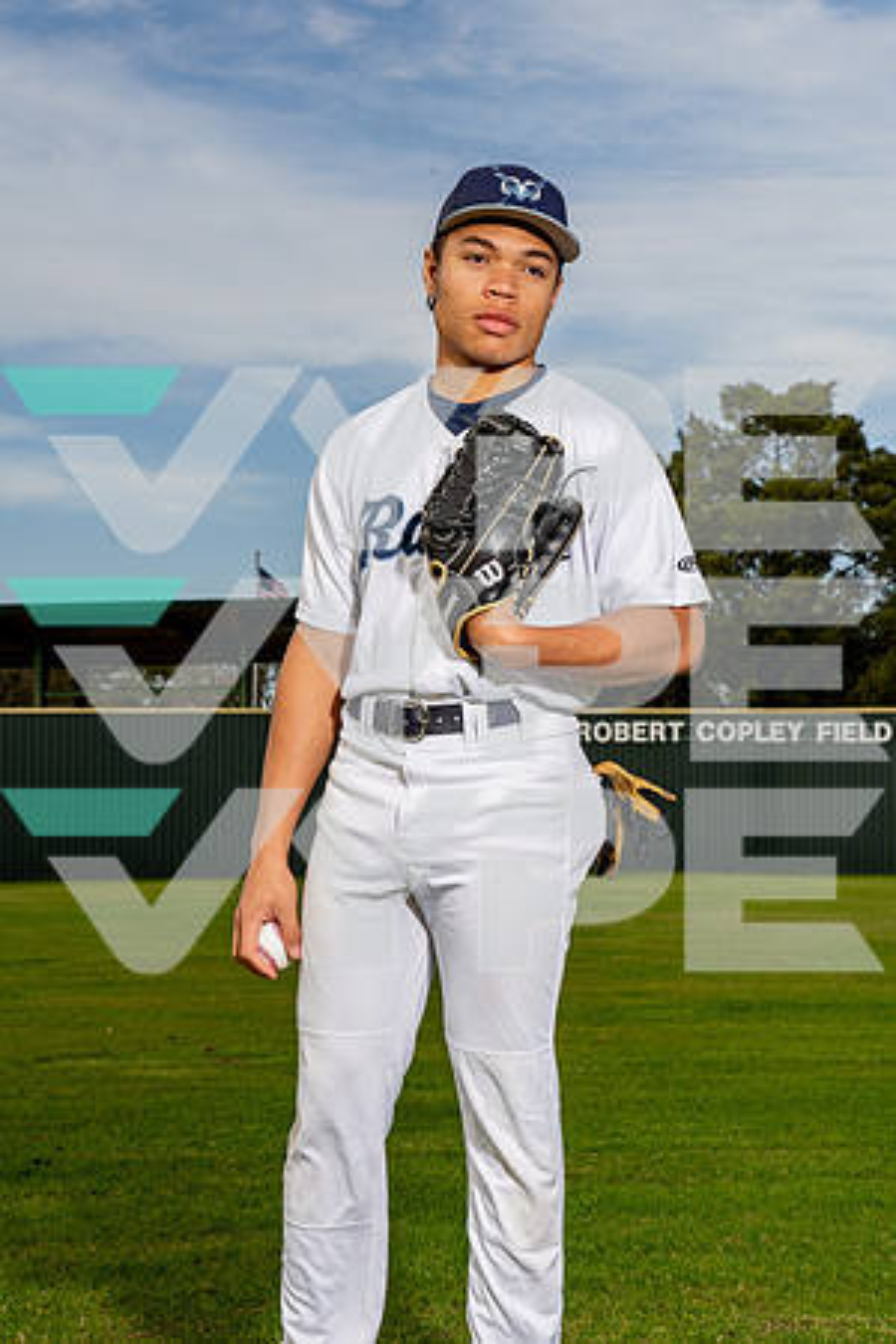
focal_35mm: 70
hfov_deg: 19.5
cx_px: 448
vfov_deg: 28.8
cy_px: 672
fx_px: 2613
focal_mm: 70
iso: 160
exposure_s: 1/250
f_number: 11
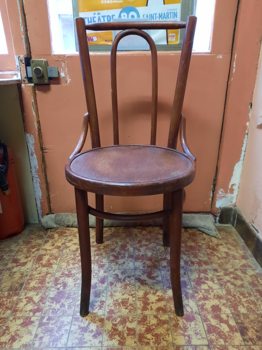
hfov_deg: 54.9
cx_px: 131
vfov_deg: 69.4
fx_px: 252
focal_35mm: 25
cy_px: 175
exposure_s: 1/25
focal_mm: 4.6
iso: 500
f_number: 2
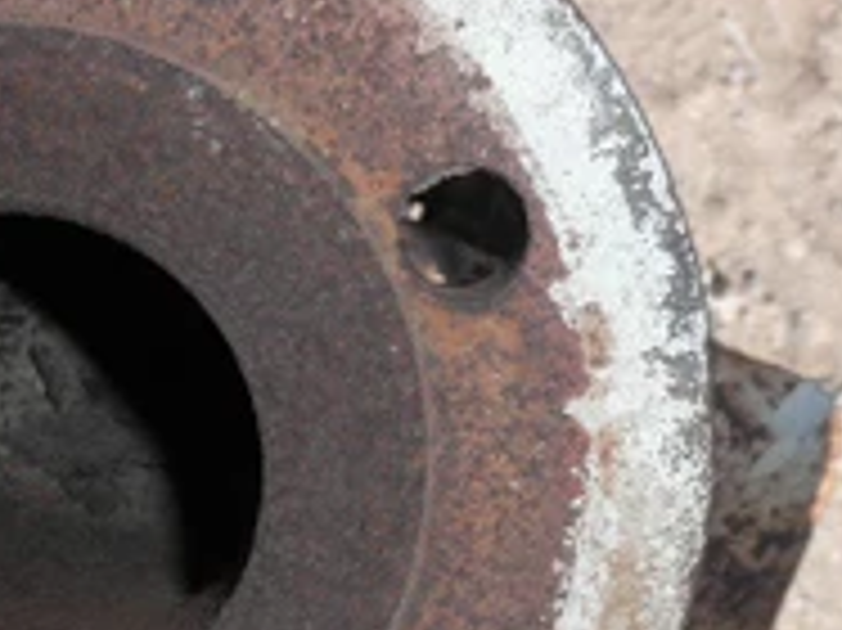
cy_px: 518
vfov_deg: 19.4
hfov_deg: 25.6
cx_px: 185
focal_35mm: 75
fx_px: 1823
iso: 64
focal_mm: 6.1
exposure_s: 1/60
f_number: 9.1
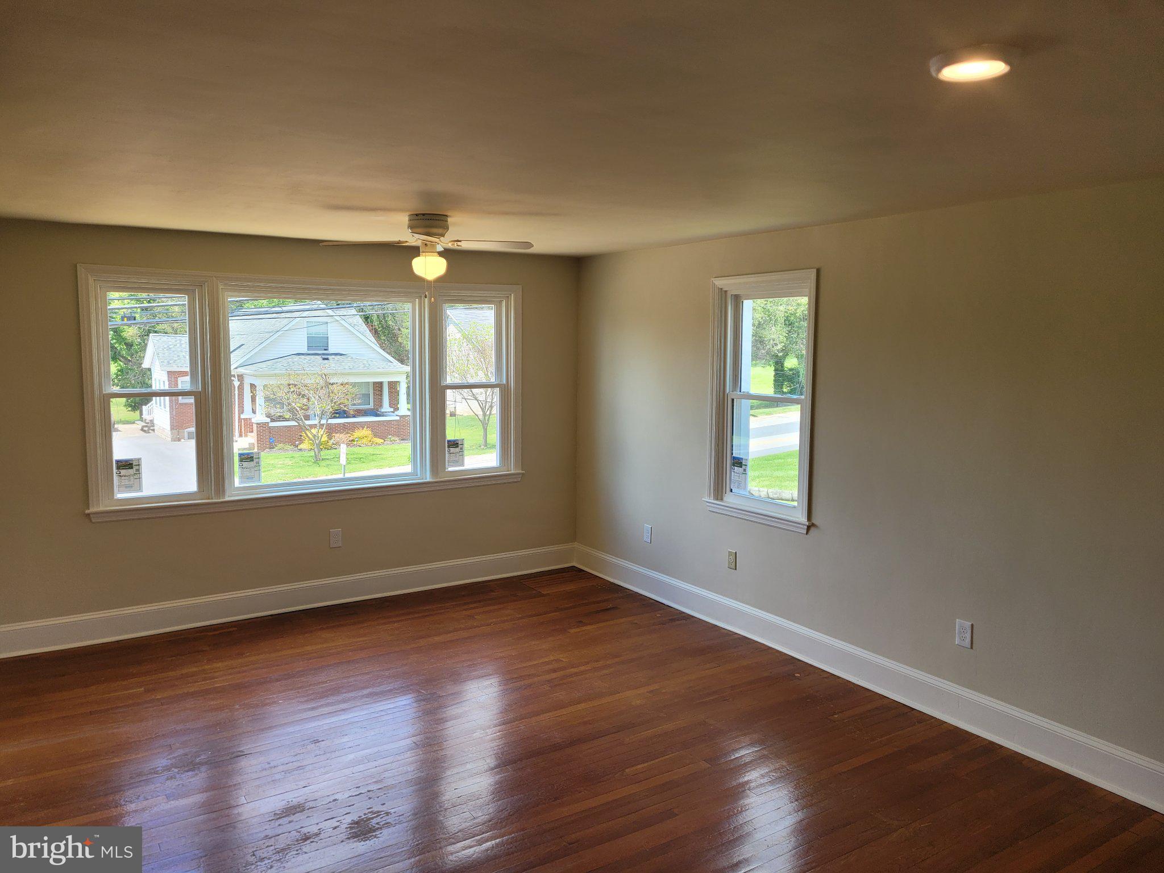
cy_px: 436
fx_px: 874
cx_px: 582
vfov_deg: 53.1
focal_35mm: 26
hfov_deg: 67.3
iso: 40
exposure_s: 1/189
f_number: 1.8
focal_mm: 5.4
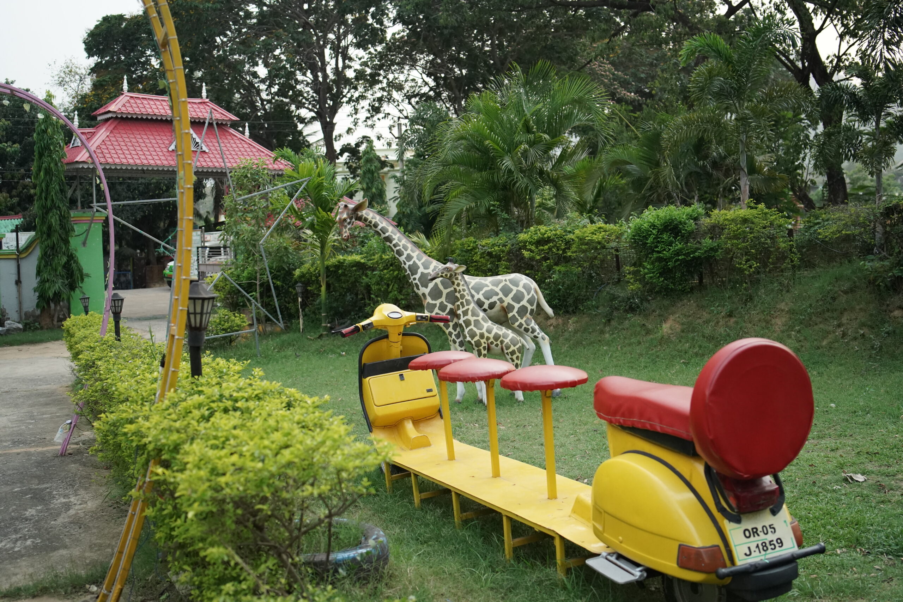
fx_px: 878
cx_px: 452
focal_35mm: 35
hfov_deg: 54.4
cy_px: 301
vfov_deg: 37.9
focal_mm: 35
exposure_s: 1/125
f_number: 3.5
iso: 4000
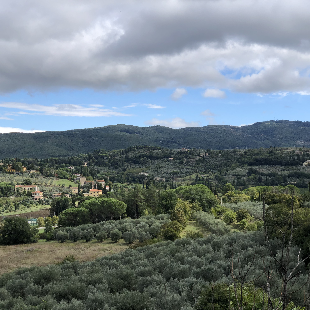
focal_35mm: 62
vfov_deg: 27.7
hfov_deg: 27.6
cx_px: 118
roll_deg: +0.2
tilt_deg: +2.3
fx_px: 628
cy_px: 155
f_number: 2.4
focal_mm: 6
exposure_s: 1/1245
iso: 16
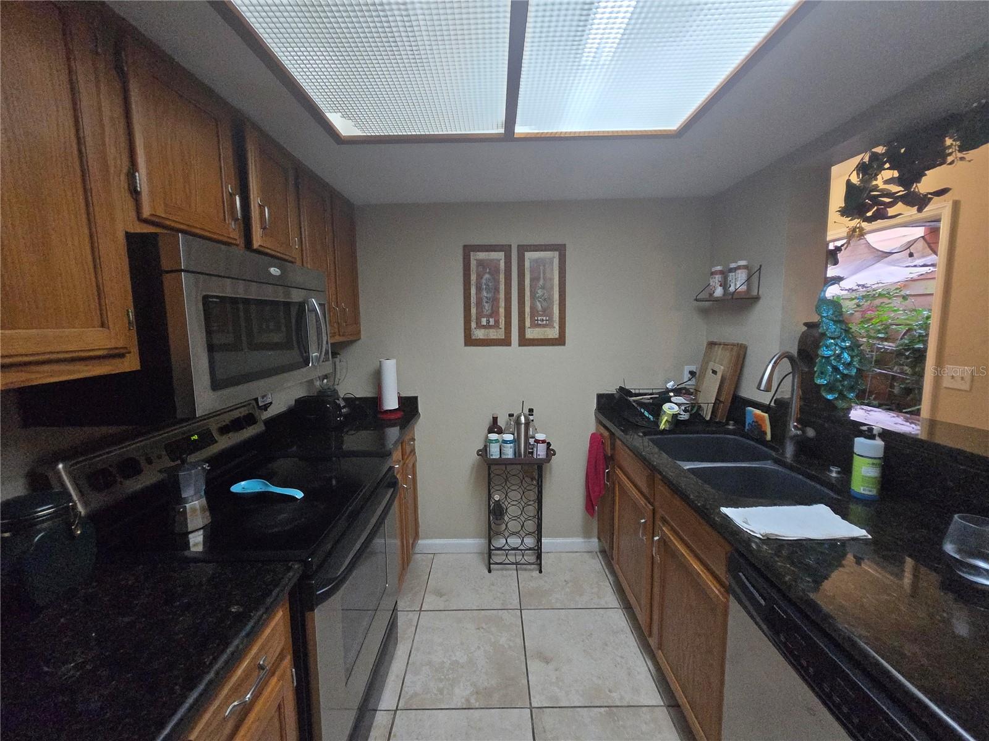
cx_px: 494
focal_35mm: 13
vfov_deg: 89.9
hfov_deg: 106.2
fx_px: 371
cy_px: 370
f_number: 2.2
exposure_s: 1/60
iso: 640
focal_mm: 1.7
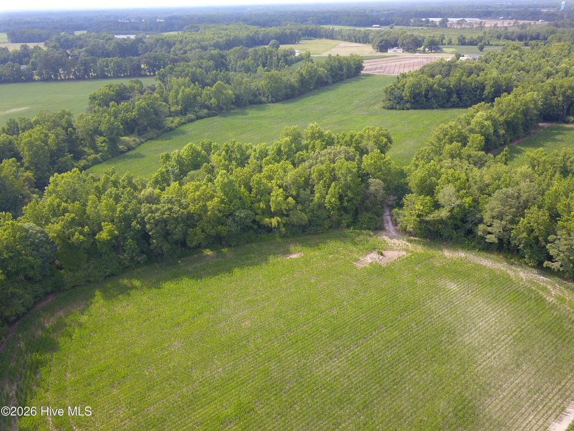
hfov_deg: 67.3
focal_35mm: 26
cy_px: 216
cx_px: 287
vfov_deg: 53.1
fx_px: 431
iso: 100
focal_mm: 4.73
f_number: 2.2
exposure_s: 1/351
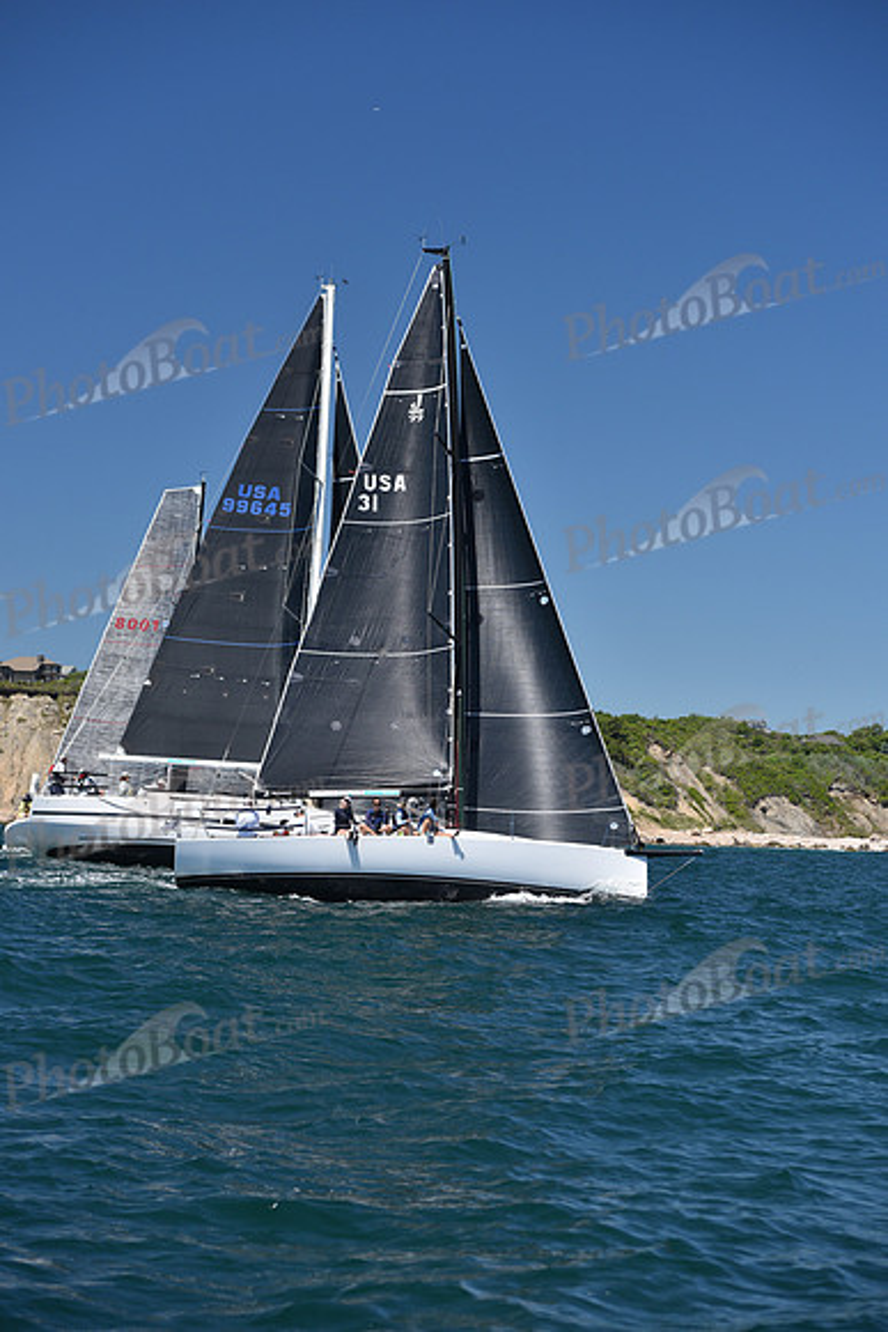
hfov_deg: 18.2
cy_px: 666
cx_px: 444
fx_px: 2773
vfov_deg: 27.0
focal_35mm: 75
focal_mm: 75
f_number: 4.5
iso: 250
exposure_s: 1/800
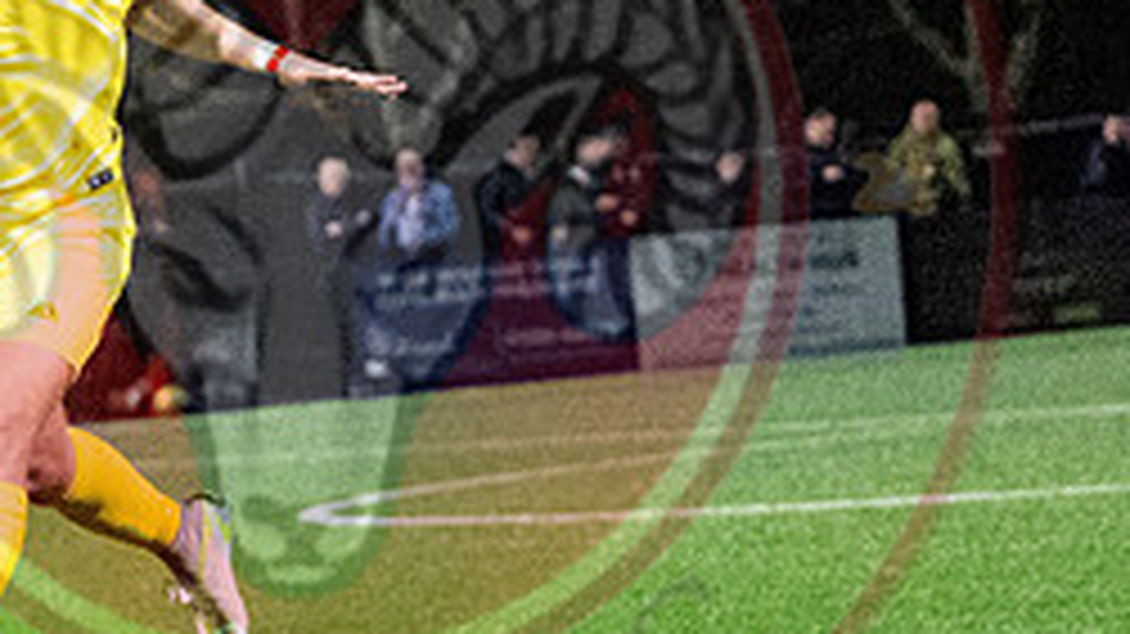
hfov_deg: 6.0
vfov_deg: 3.4
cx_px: 52
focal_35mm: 358
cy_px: 339
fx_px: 10723
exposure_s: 1/1000
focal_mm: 70
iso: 8000
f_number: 2.8
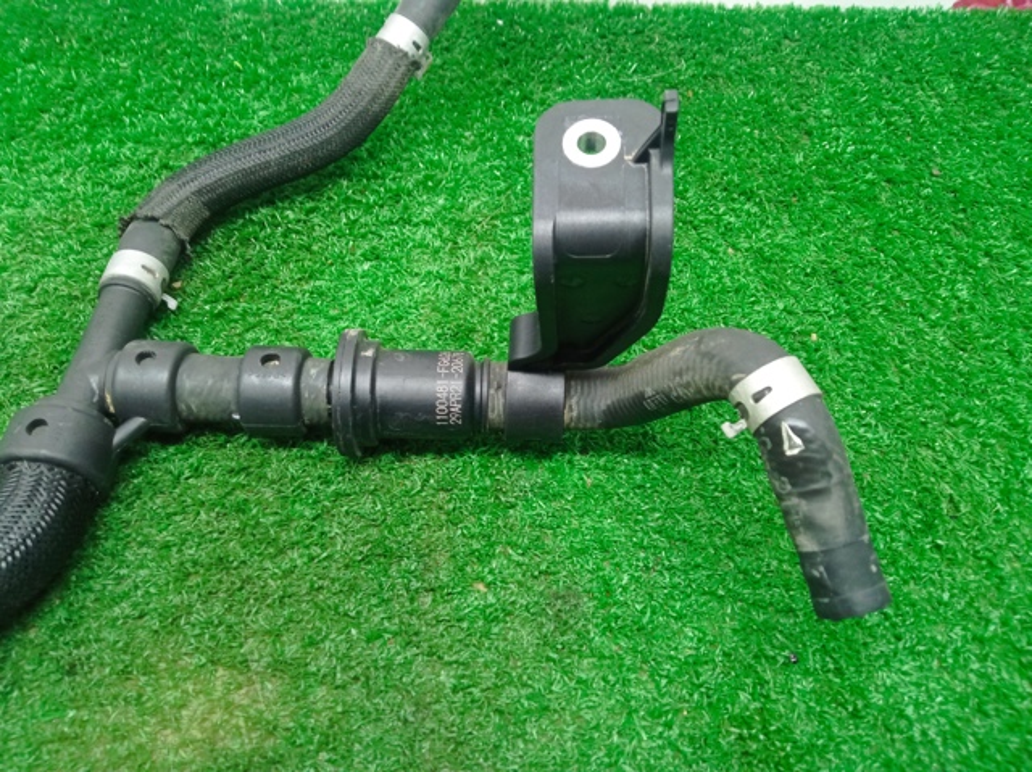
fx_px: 804
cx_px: 516
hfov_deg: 65.4
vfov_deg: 51.3
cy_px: 386
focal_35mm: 27
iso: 473
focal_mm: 3.79
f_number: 2.2
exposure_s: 1/25
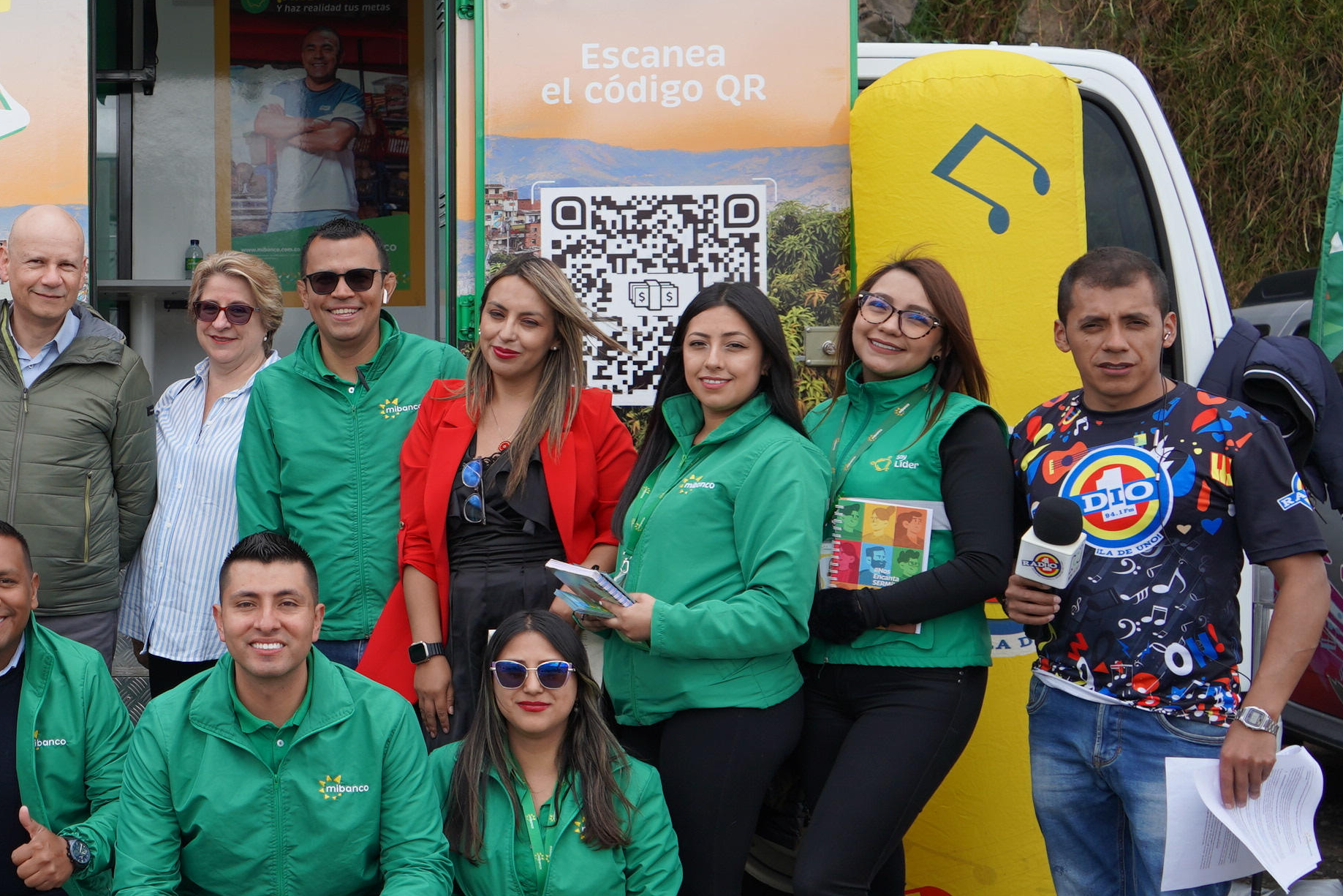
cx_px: 12
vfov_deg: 22.6
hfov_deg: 31.0
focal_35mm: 60
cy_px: 360
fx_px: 2238
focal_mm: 28
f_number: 4.5
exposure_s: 1/400
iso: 100
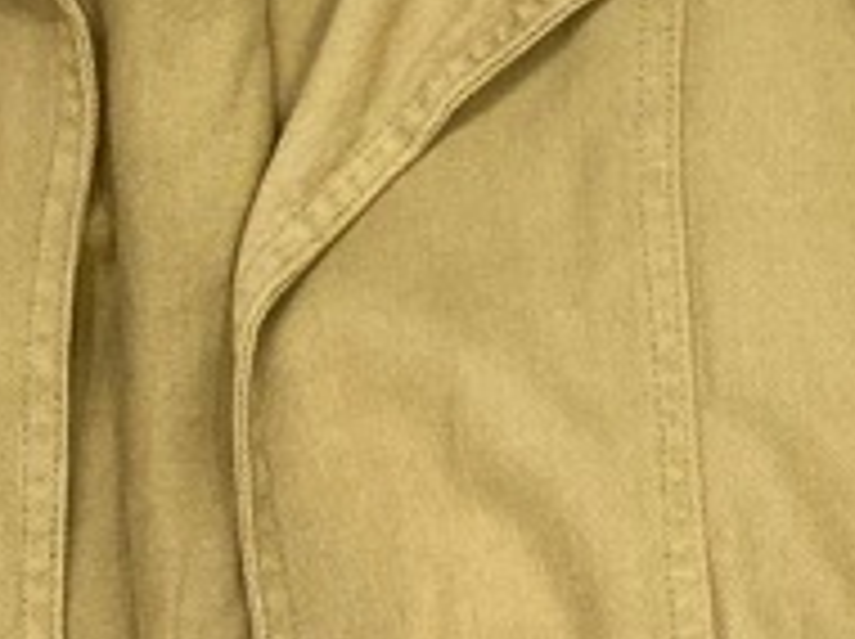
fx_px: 3380
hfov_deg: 14.4
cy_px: 292
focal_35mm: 137
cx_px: 261
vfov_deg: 10.8
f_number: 1.8
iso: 320
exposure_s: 1/50
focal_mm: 4.25
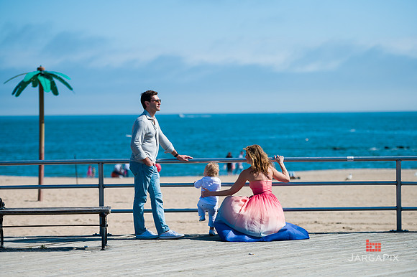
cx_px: 208
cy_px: 138
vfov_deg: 11.2
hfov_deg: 16.8
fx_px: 1412
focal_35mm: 122
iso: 200
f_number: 3.2
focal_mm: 122
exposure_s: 1/5000
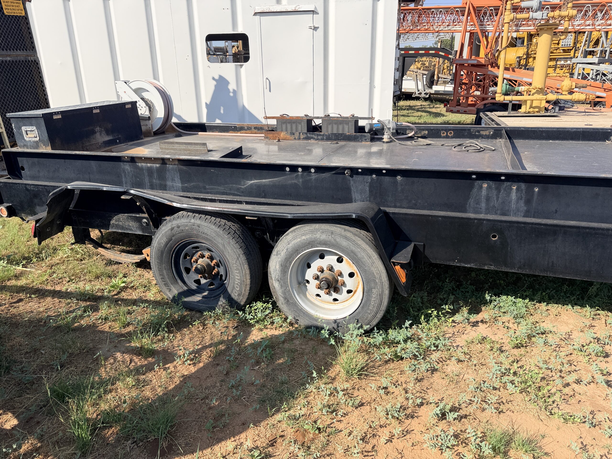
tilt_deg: -21.4
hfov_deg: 71.6
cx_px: 306
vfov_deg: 56.8
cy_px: 230
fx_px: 424
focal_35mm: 24
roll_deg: +0.2
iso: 80
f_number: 1.78
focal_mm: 6.76
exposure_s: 1/3953
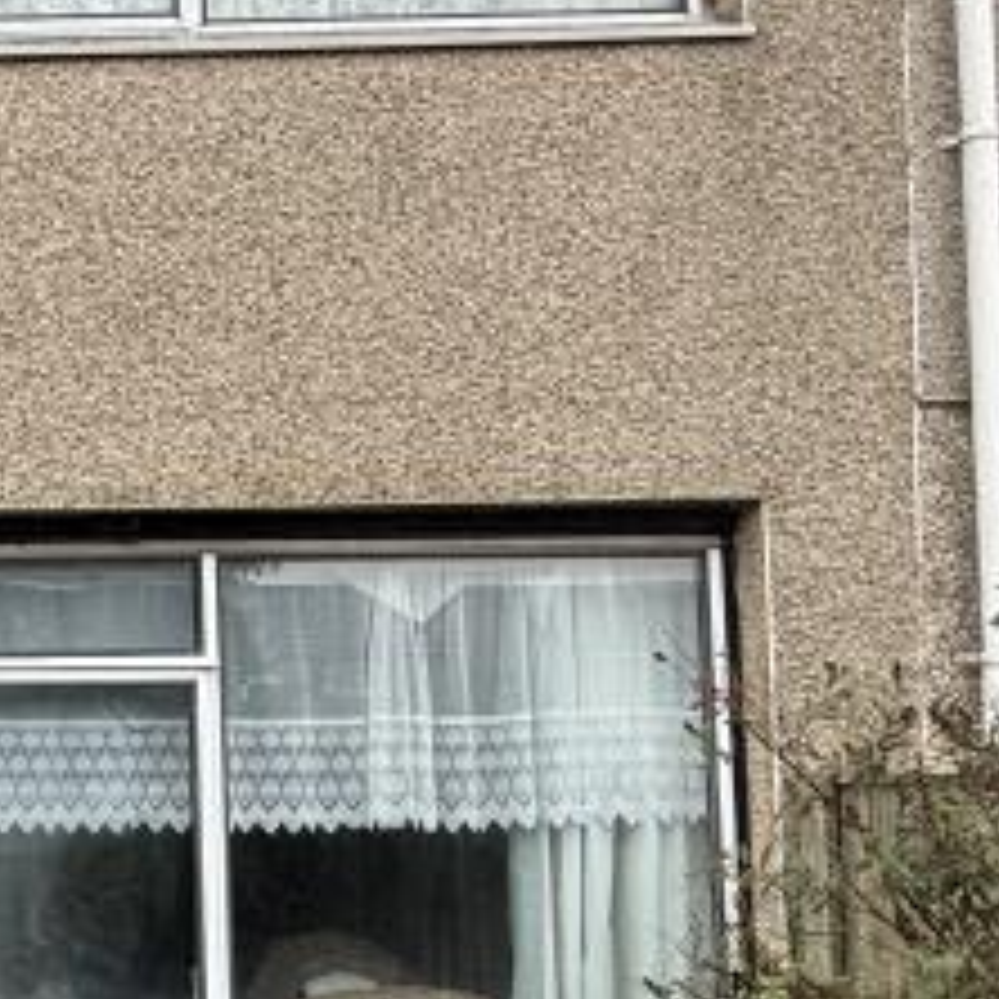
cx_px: -436
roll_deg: +0.2
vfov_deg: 29.9
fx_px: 1861
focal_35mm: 57
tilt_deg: +2.8
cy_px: 657
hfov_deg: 24.4
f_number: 2.2
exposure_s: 1/386
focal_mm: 2.22
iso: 50
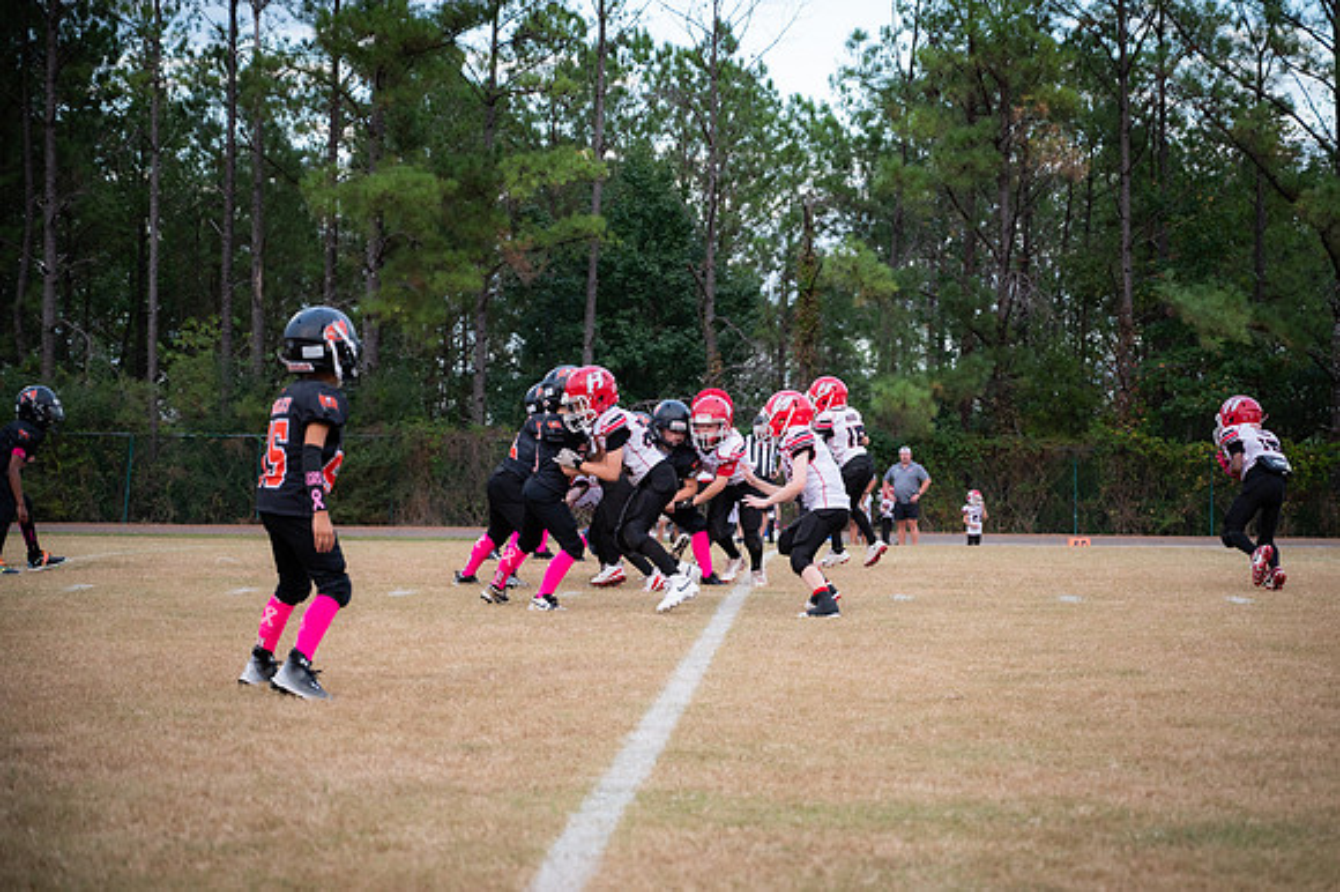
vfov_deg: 17.6
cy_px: 485
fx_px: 2872
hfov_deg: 26.3
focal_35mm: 77
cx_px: 735
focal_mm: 70
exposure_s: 1/640
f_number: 4
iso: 1250
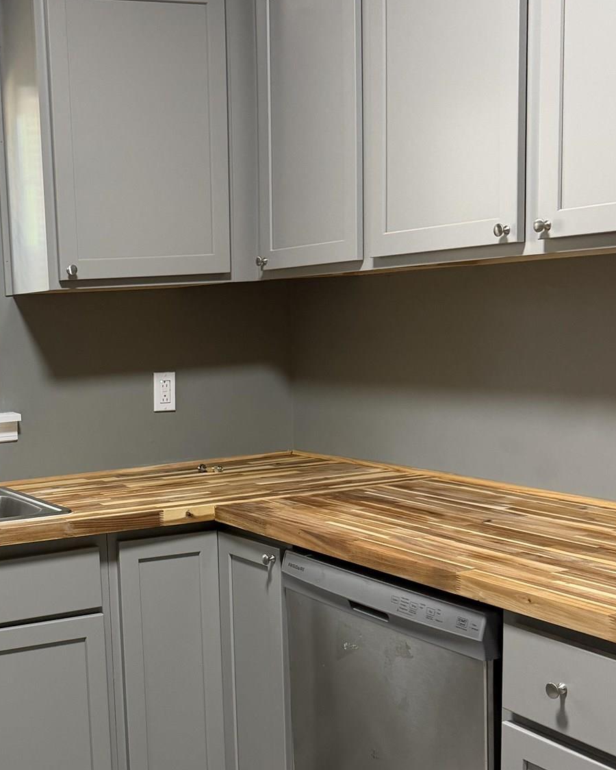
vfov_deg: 38.5
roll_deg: +2.2
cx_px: 67
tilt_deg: -8.8
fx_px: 1093
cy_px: 486
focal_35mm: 48
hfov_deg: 30.2
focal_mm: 6.76
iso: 250
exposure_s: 1/60
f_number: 1.78
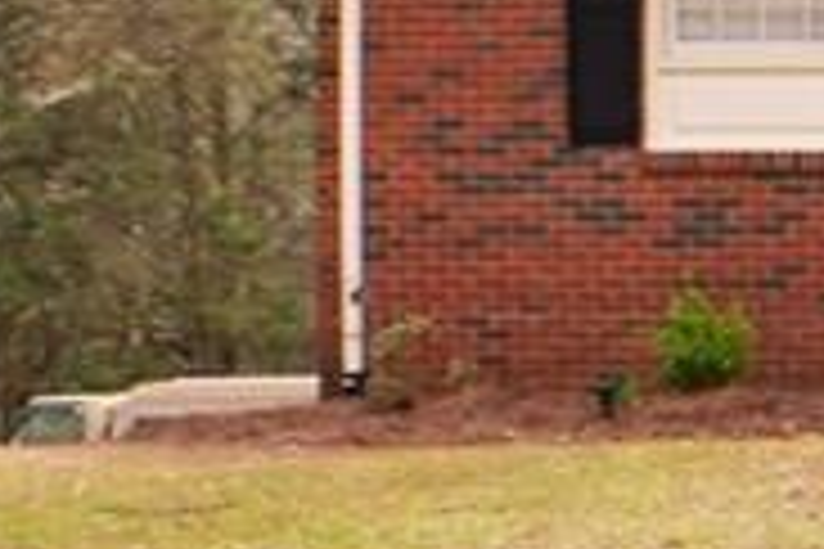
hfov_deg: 10.6
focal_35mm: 168
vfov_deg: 8.2
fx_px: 3845
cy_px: 207
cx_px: 1918
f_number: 7.1
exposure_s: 1/200
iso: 100
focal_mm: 20
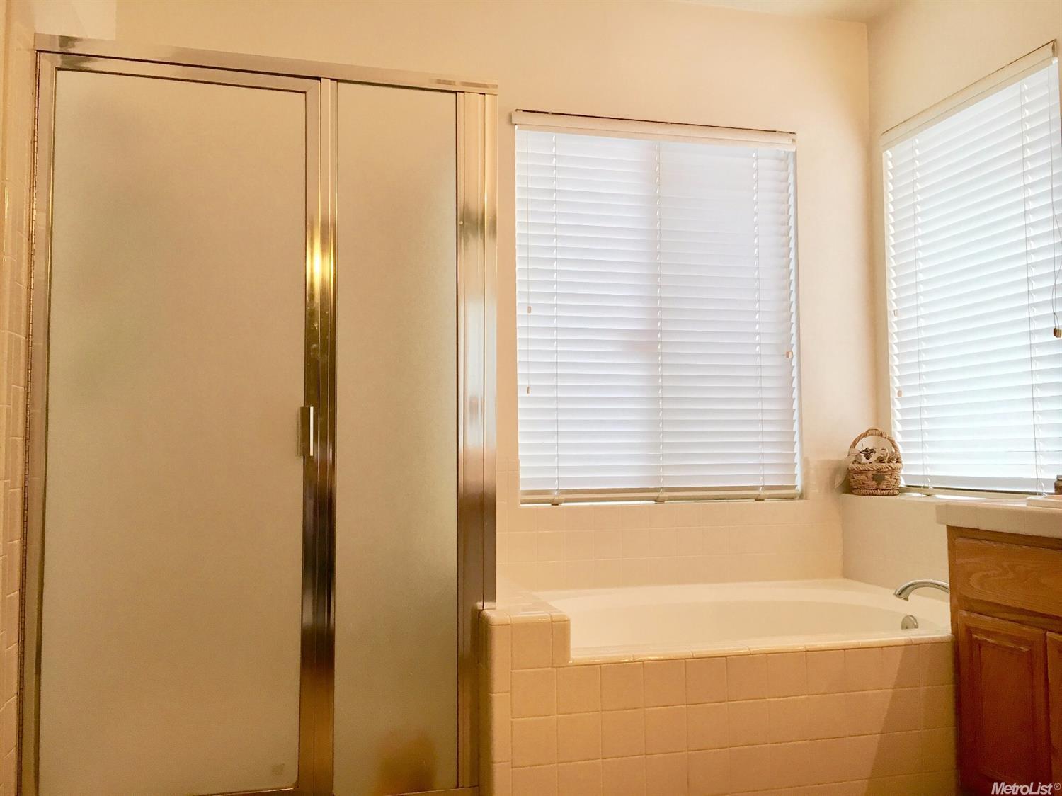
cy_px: 398
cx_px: 531
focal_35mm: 29
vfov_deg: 48.2
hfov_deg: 61.7
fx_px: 889
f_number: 2.2
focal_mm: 4.15
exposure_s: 1/30
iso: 25
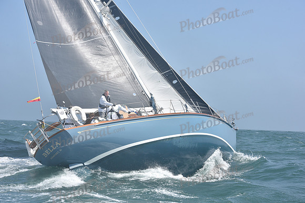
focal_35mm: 70
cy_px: 102
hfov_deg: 28.8
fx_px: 593
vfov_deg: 19.5
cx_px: 152
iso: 320
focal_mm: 70
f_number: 10
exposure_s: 1/1000
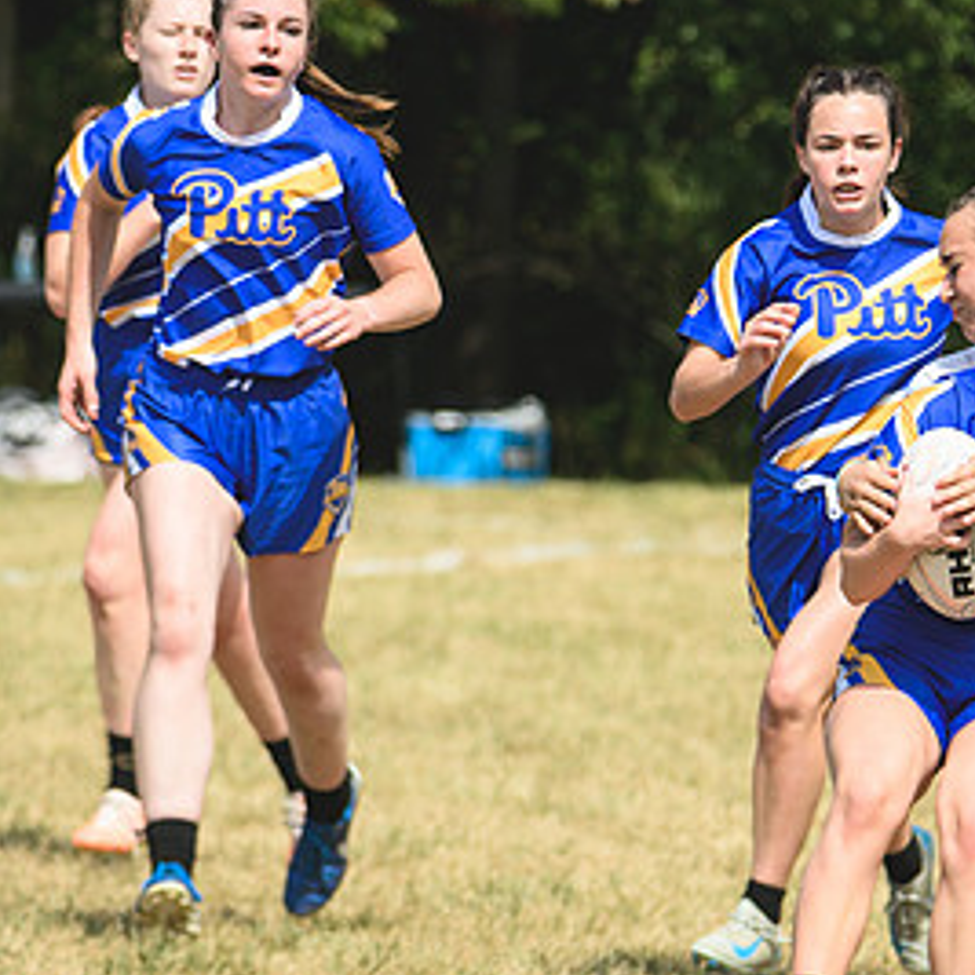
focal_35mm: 720
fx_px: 22944
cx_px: 763
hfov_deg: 2.4
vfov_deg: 2.4
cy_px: 332
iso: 160
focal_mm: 260
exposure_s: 1/1000
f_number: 5.6
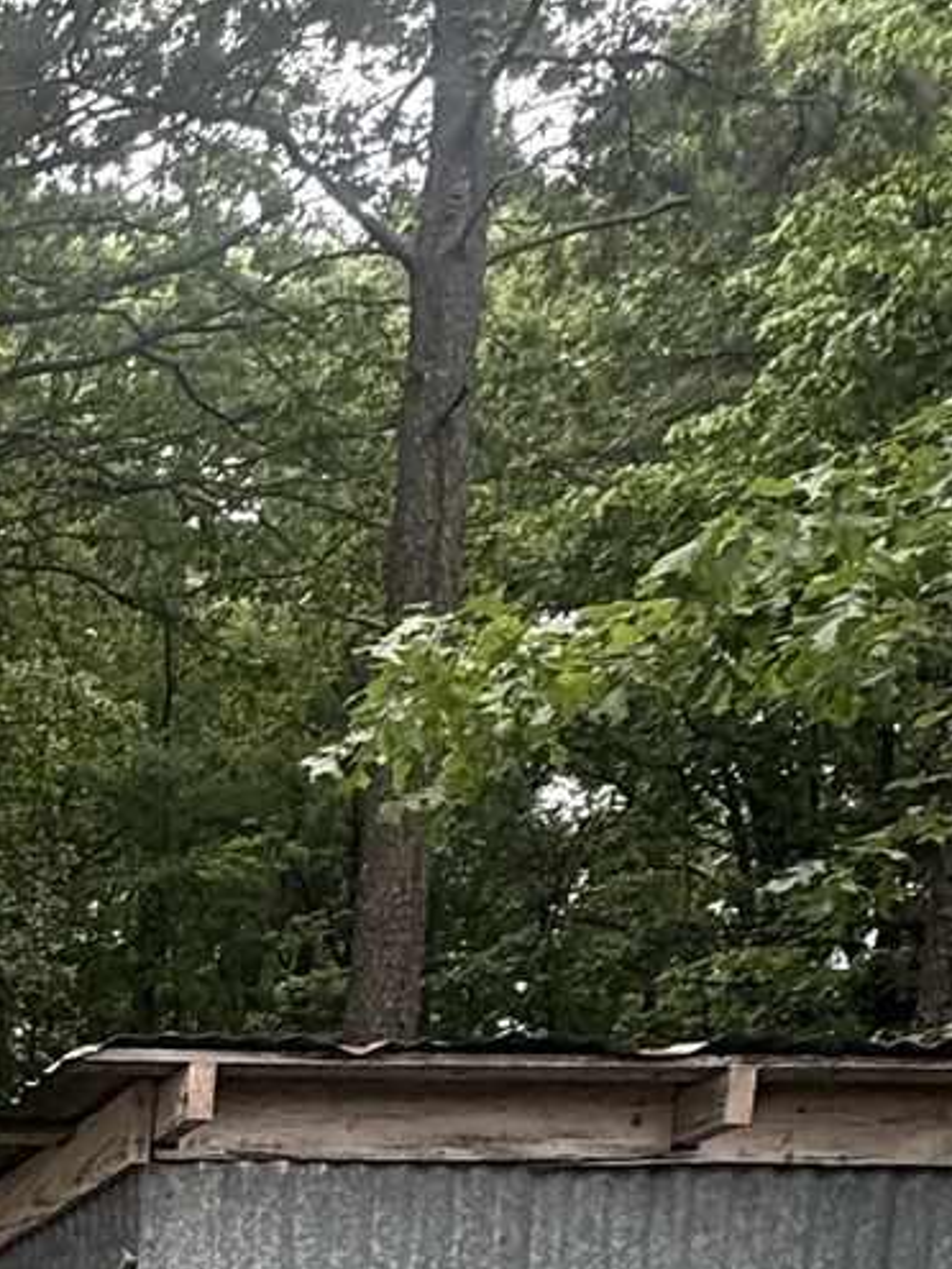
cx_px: -845
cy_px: 1666
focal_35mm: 65
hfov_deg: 17.5
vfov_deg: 25.5
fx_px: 2383
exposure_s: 1/108
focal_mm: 2.22
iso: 50
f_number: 2.2
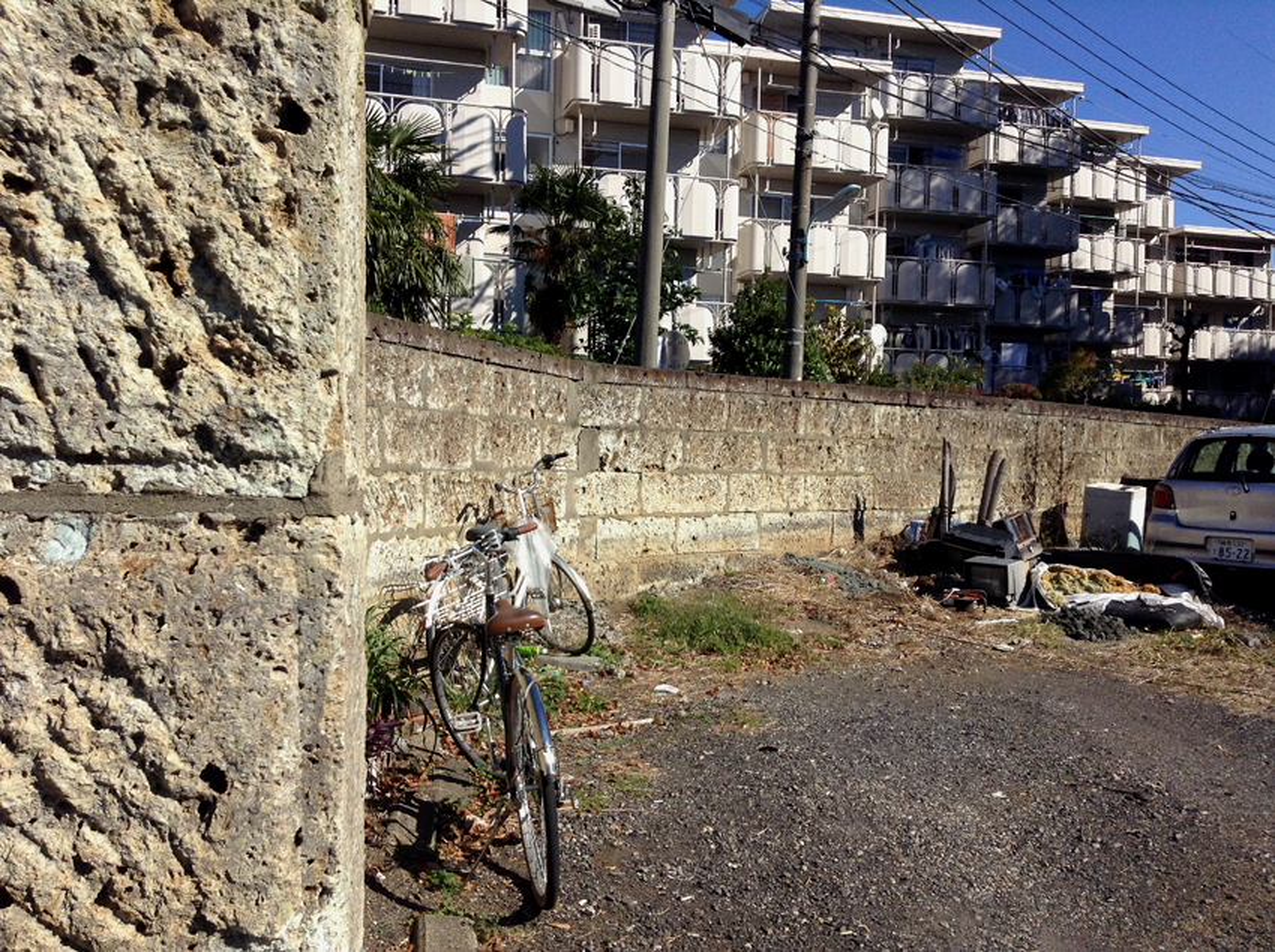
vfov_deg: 42.8
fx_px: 1214
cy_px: 476
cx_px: 638
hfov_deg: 55.4
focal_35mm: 33
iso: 32
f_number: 2.4
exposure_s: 1/1348
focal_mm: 3.3
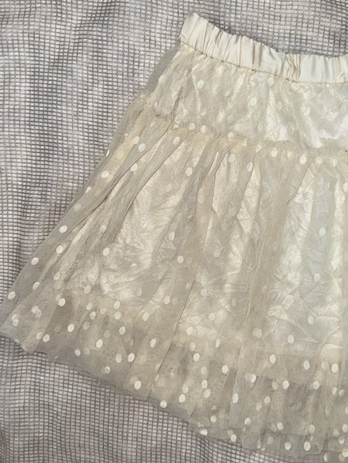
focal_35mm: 25
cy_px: 222
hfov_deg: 54.9
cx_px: 169
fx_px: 335
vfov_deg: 69.4
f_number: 1.78
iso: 80
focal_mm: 6.76
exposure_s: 1/60
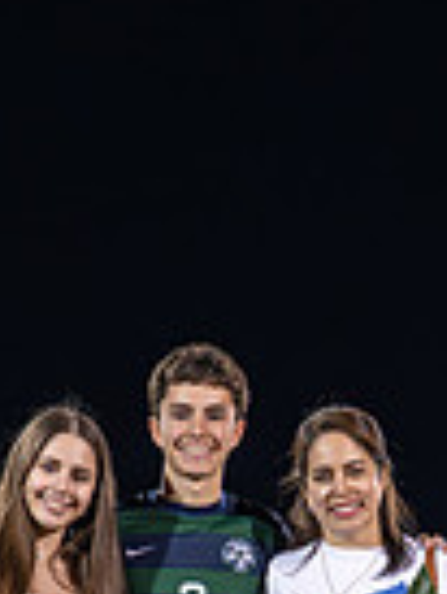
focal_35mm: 272
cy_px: 683
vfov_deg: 7.2
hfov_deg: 5.5
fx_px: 4676
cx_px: 296
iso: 1250
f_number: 2
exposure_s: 1/640
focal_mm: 50
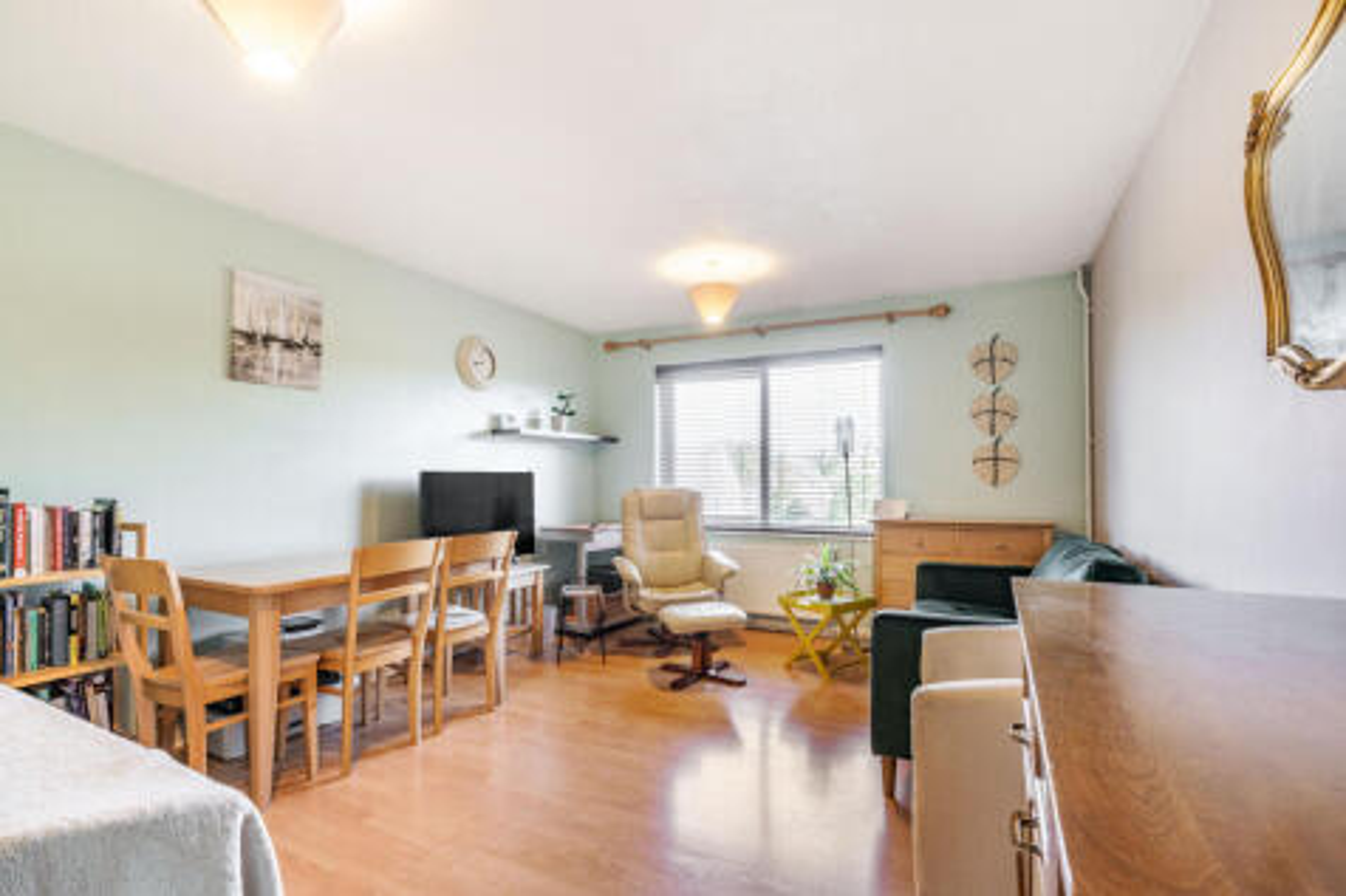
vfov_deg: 73.7
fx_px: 598
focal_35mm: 16
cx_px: 673
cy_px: 448
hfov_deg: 96.8
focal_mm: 16
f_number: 10
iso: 100
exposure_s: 1/3
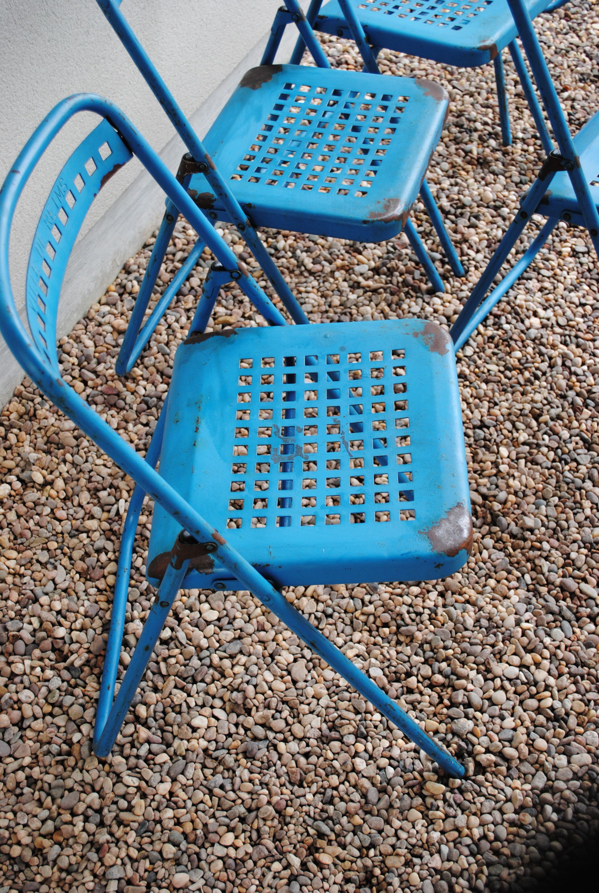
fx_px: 1118
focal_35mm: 45
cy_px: 446
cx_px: 300
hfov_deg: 30.0
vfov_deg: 43.5
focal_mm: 30
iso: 200
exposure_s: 1/30
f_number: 4.5
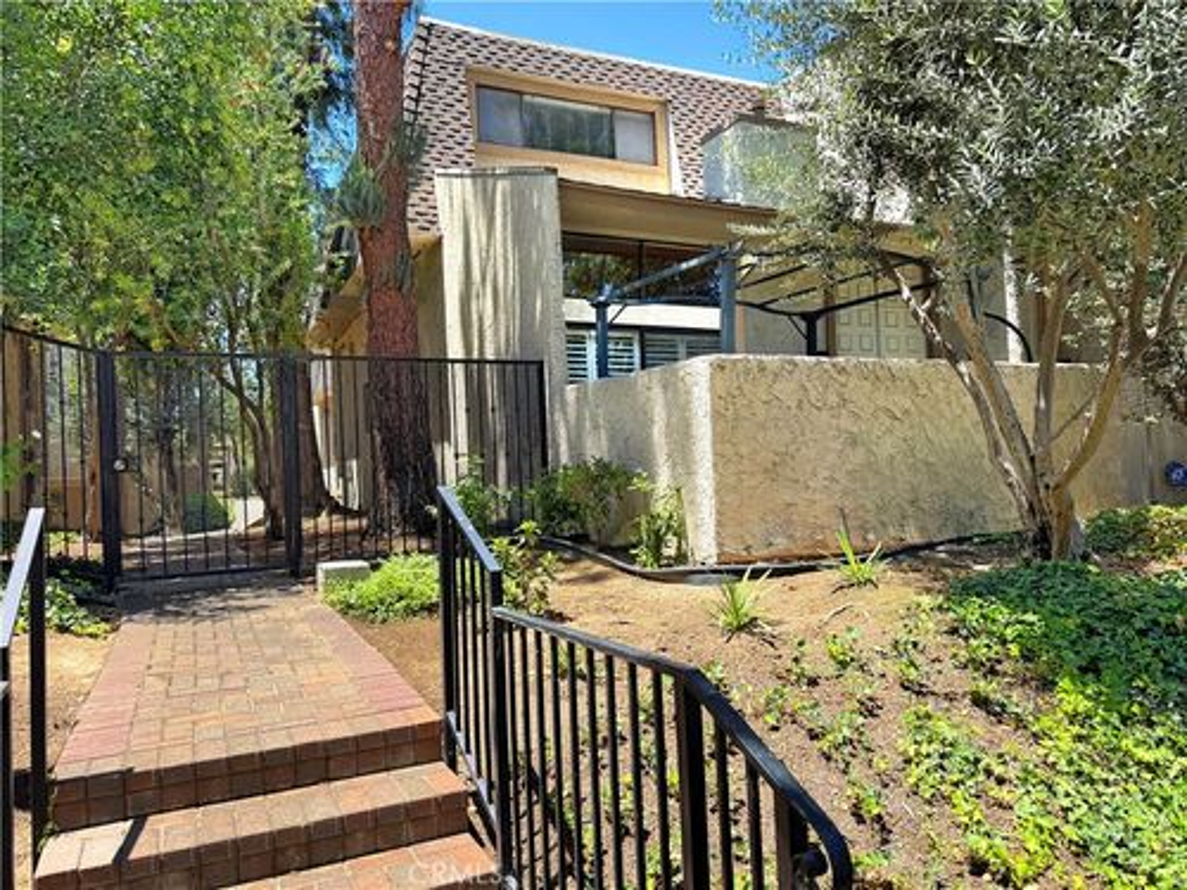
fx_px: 823
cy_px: 445
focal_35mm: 24
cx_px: 594
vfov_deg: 56.8
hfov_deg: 71.6
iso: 80
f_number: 1.78
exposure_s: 1/1524
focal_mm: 6.76
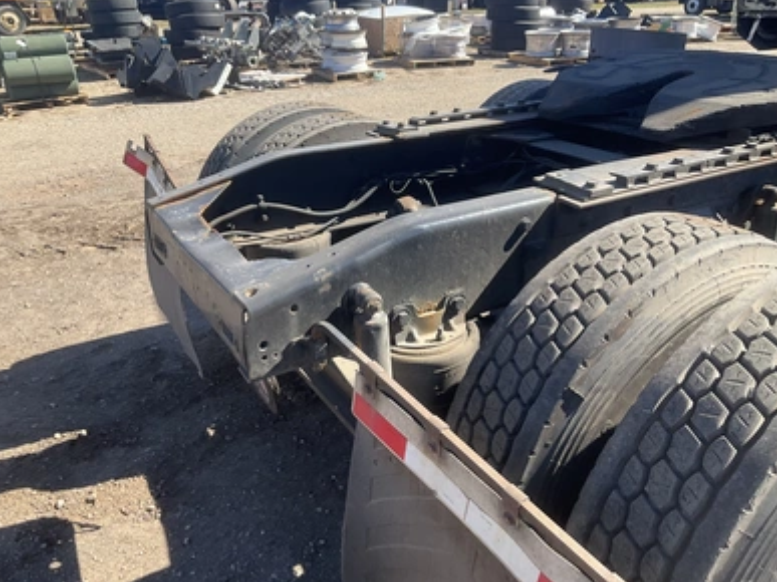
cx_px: 385
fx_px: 673
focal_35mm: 30
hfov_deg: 60.0
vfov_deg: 46.8
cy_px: 285
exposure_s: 1/519
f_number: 1.8
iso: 25
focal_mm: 3
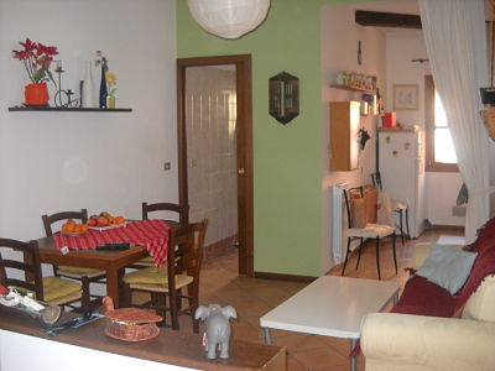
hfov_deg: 45.8
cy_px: 186
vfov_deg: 35.1
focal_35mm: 41
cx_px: 248
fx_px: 586
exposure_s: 1/30
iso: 400
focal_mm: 6.72
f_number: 3.1
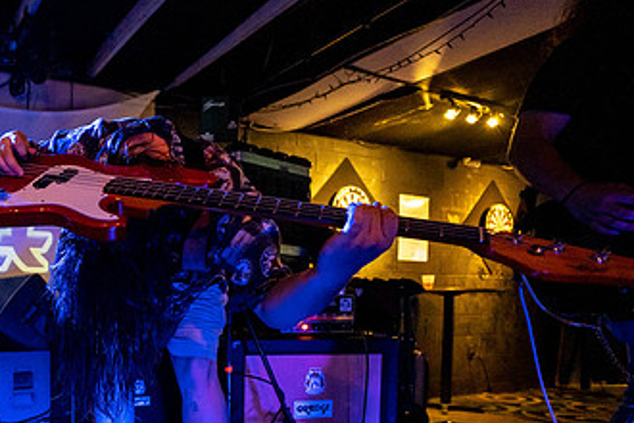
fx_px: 475
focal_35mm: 27
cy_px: 318
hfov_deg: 58.8
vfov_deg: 46.2
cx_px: 79
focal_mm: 14
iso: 3200
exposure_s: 1/160
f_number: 2.8
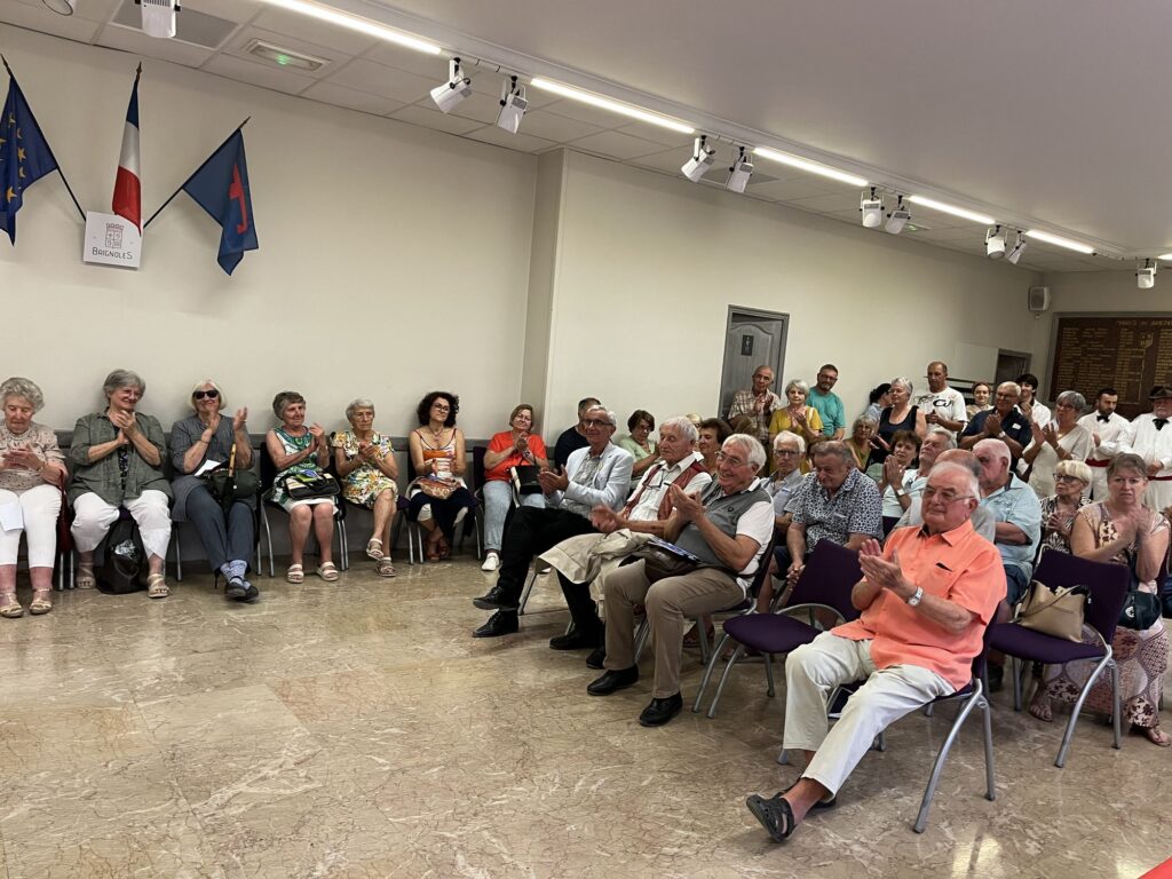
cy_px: 440
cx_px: 586
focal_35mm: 26
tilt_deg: -4.2
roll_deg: -4.4
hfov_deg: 67.3
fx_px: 880
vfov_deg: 53.1
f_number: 1.6
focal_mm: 5.1
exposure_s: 1/50
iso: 200
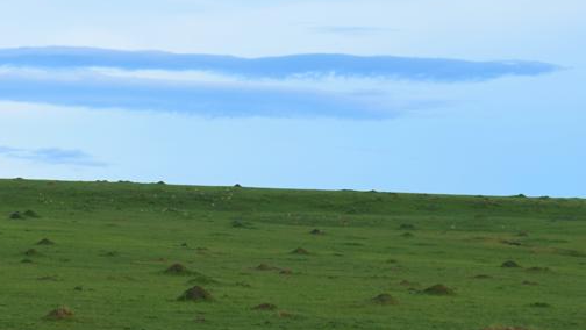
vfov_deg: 5.5
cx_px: 167
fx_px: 3409
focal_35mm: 219
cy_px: 391
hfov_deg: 9.8
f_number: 7.1
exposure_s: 1/200
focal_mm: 55
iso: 100
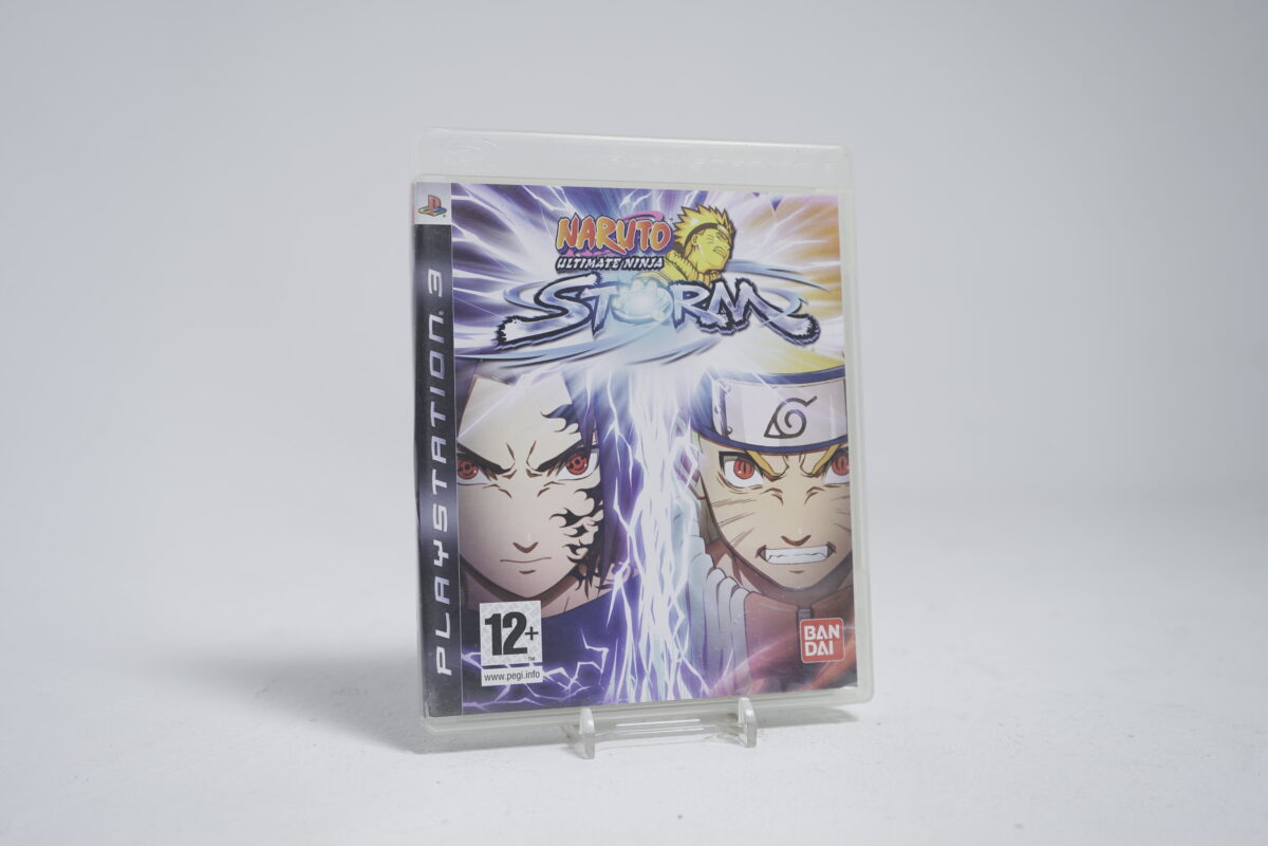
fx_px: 1268
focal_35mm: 36
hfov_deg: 53.1
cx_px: 634
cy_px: 423
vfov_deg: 36.9
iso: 100
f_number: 5.6
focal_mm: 36
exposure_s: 1/6
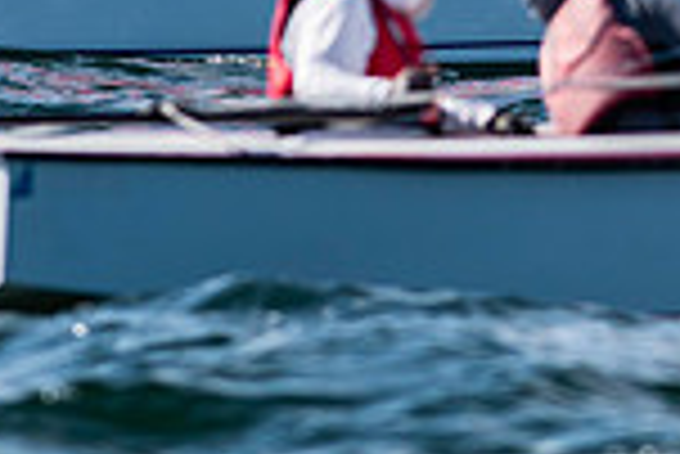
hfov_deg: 1.2
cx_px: 662
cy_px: -272
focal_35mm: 1726
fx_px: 32633
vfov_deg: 0.8
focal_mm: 300
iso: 200
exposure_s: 1/2500
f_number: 5
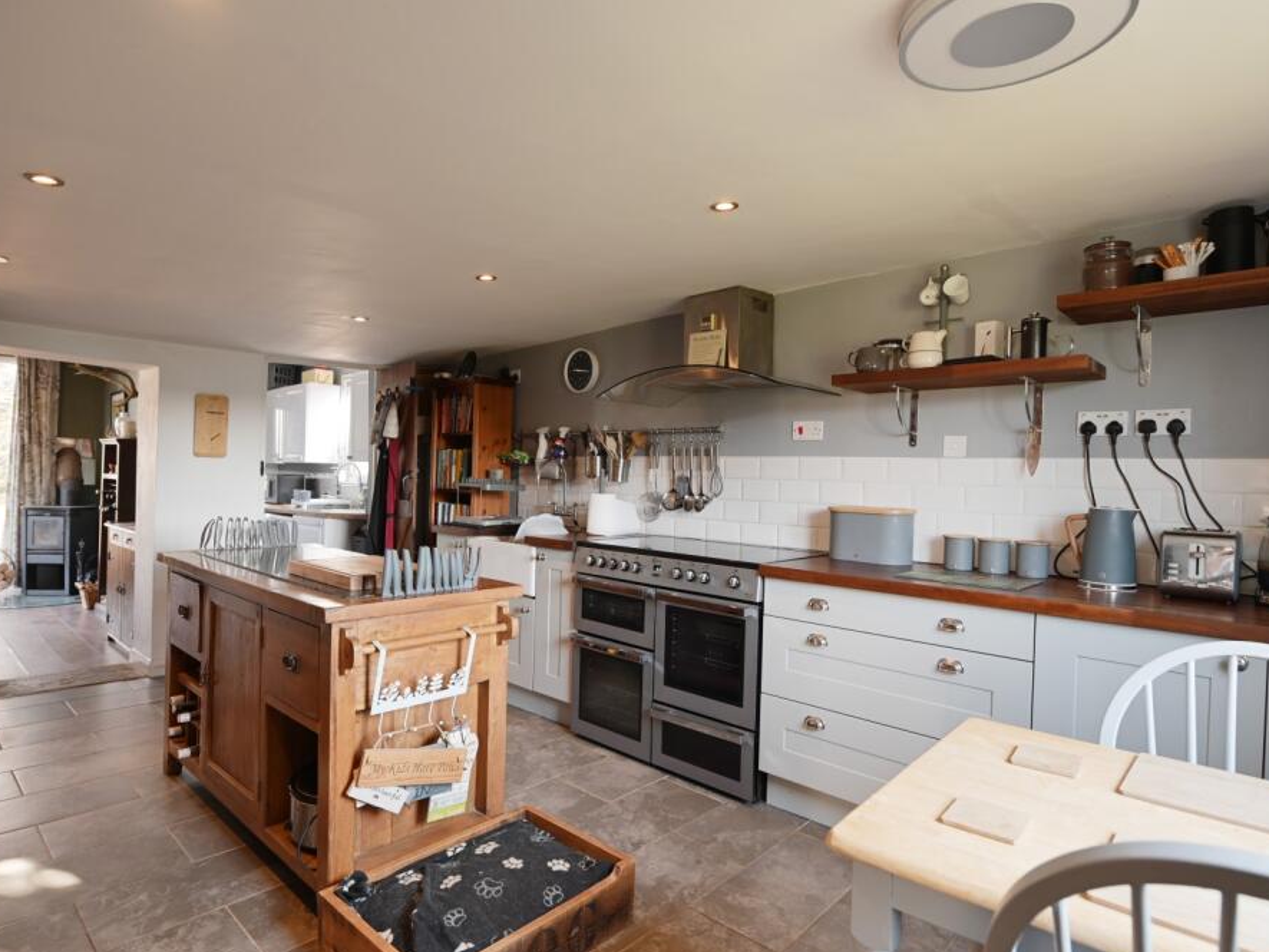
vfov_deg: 66.0
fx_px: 733
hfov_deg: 81.7
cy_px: 485
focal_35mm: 20
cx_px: 647
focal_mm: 18
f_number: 4
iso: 320
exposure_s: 1/60
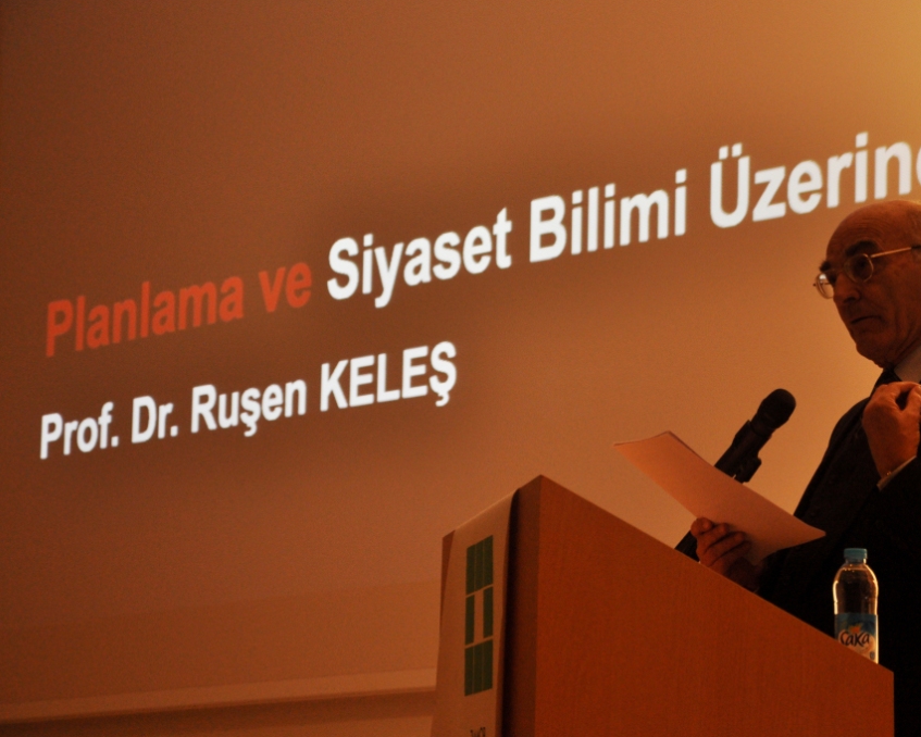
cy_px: 368
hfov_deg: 14.2
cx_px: 522
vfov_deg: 11.4
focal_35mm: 136
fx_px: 3708
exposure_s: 1/30
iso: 640
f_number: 5.6
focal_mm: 80
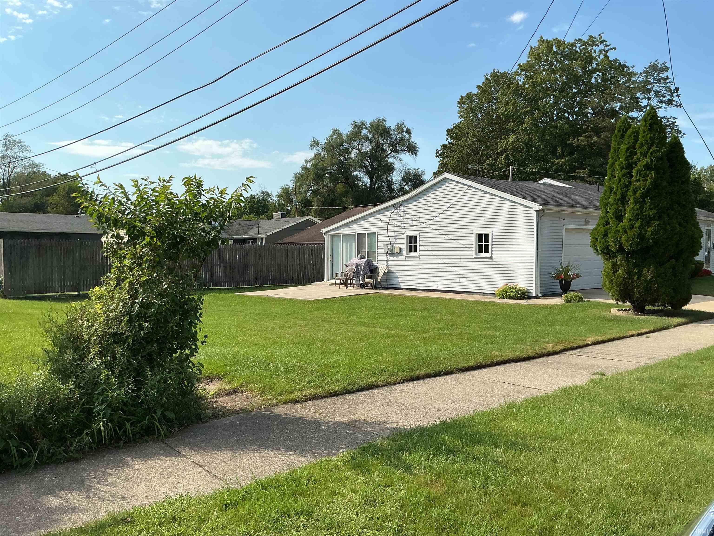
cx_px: 357
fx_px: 598
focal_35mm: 29
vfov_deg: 48.2
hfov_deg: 61.7
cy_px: 268
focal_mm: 3
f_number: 1.8
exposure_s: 1/2141
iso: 25
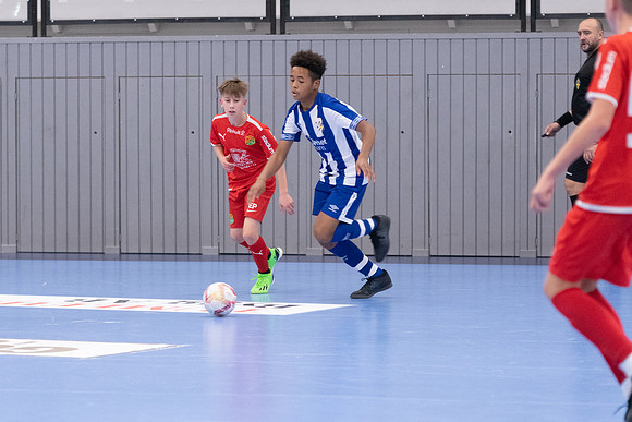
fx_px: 2846
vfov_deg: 8.5
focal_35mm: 162
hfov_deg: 12.7
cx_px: 316
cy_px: 211
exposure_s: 1/400
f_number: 3.2
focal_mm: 105
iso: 4500
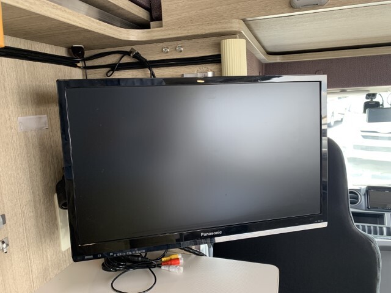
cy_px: 146
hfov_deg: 67.3
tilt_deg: -10.3
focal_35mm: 26
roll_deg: +1.1
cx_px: 196
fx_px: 294
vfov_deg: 53.1
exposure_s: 1/79
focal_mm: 4.25
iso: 100
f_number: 1.8
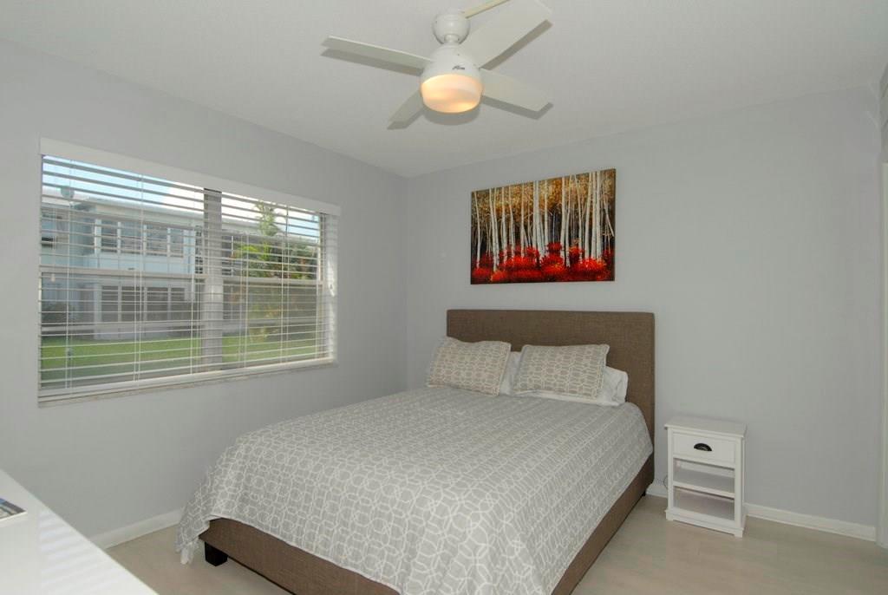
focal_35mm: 18
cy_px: 298
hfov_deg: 89.9
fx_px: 445
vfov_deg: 67.6
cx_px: 444
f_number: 8
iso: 200
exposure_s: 1/250
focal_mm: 12
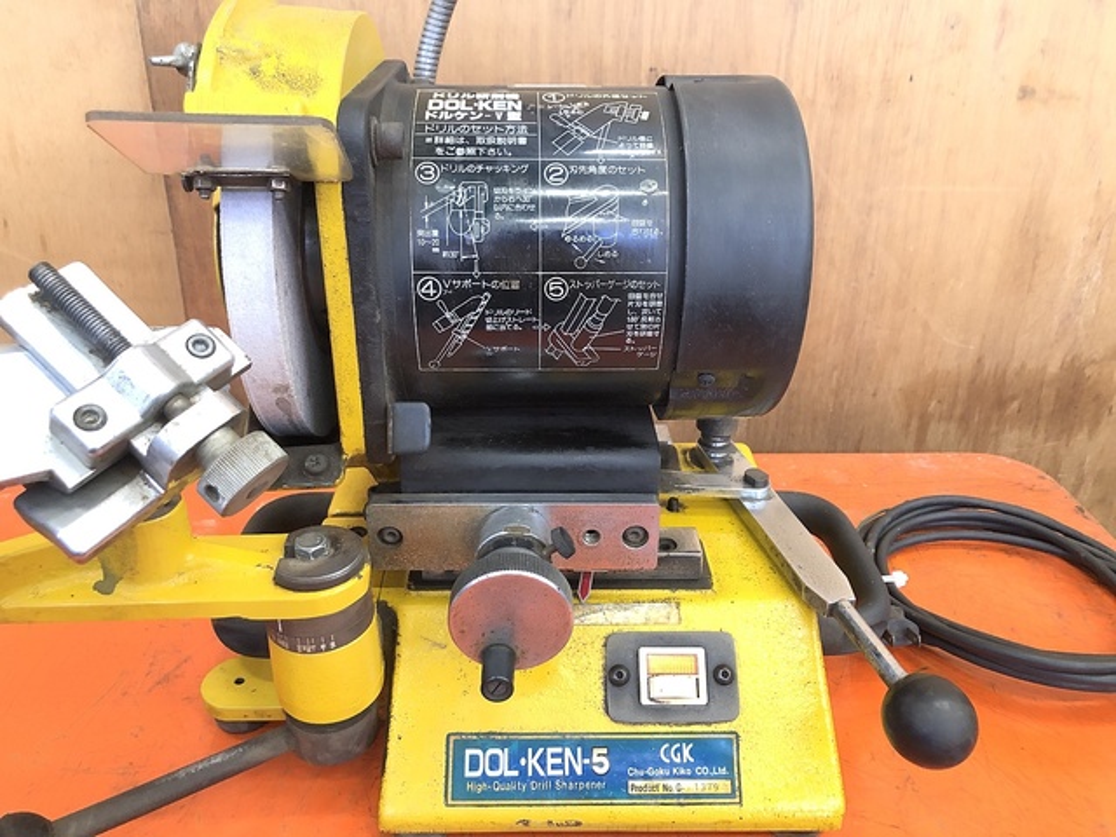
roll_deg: -0.5
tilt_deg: -27.7
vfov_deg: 49.7
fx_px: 903
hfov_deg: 63.4
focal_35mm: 28
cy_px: 418
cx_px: 558
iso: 64
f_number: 1.8
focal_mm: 3.99
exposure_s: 1/15
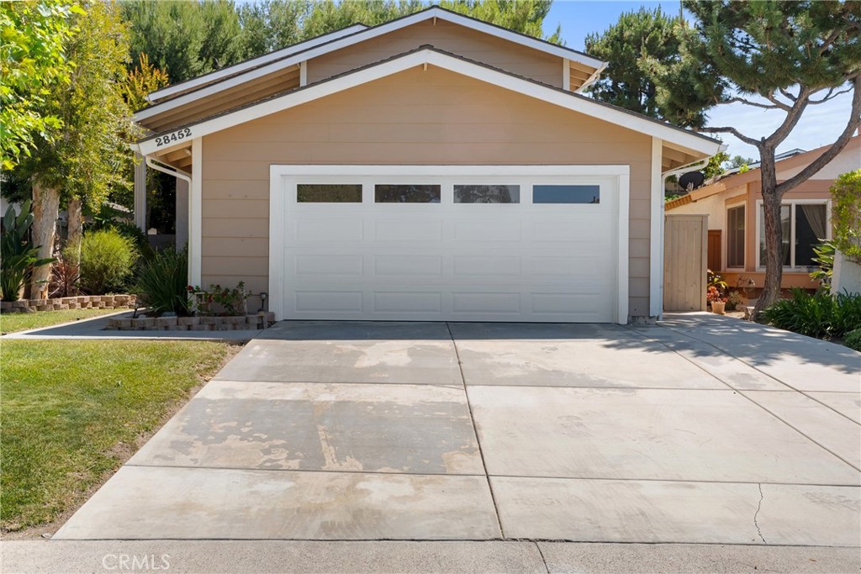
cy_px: 287
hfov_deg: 60.3
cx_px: 430
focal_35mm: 31
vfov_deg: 42.3
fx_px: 741
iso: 320
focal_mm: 31
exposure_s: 1/500
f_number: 9
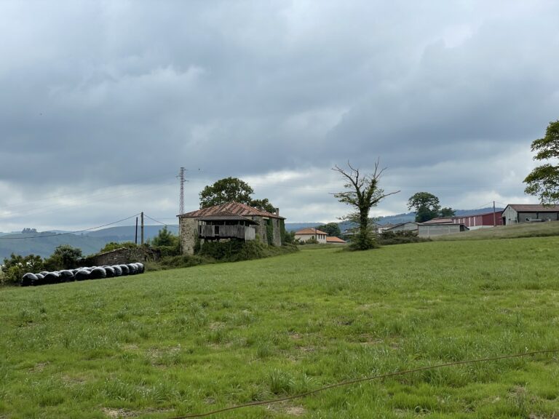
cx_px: 280
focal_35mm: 52
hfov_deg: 36.8
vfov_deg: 28.0
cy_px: 210
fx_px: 840
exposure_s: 1/1546
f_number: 2
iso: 25
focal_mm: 6
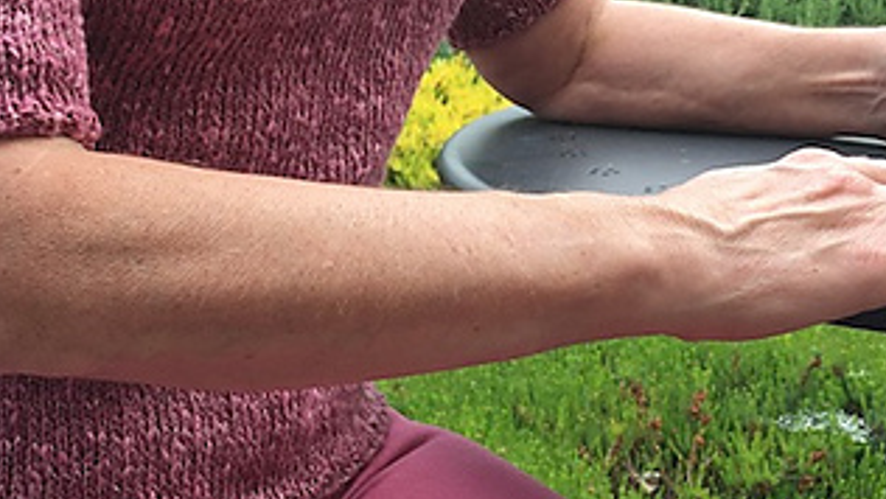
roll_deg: +2.1
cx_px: 463
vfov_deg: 18.8
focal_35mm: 64
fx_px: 1504
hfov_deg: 32.8
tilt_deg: -11.7
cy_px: 182
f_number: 2.2
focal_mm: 4.15
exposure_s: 1/217
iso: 25
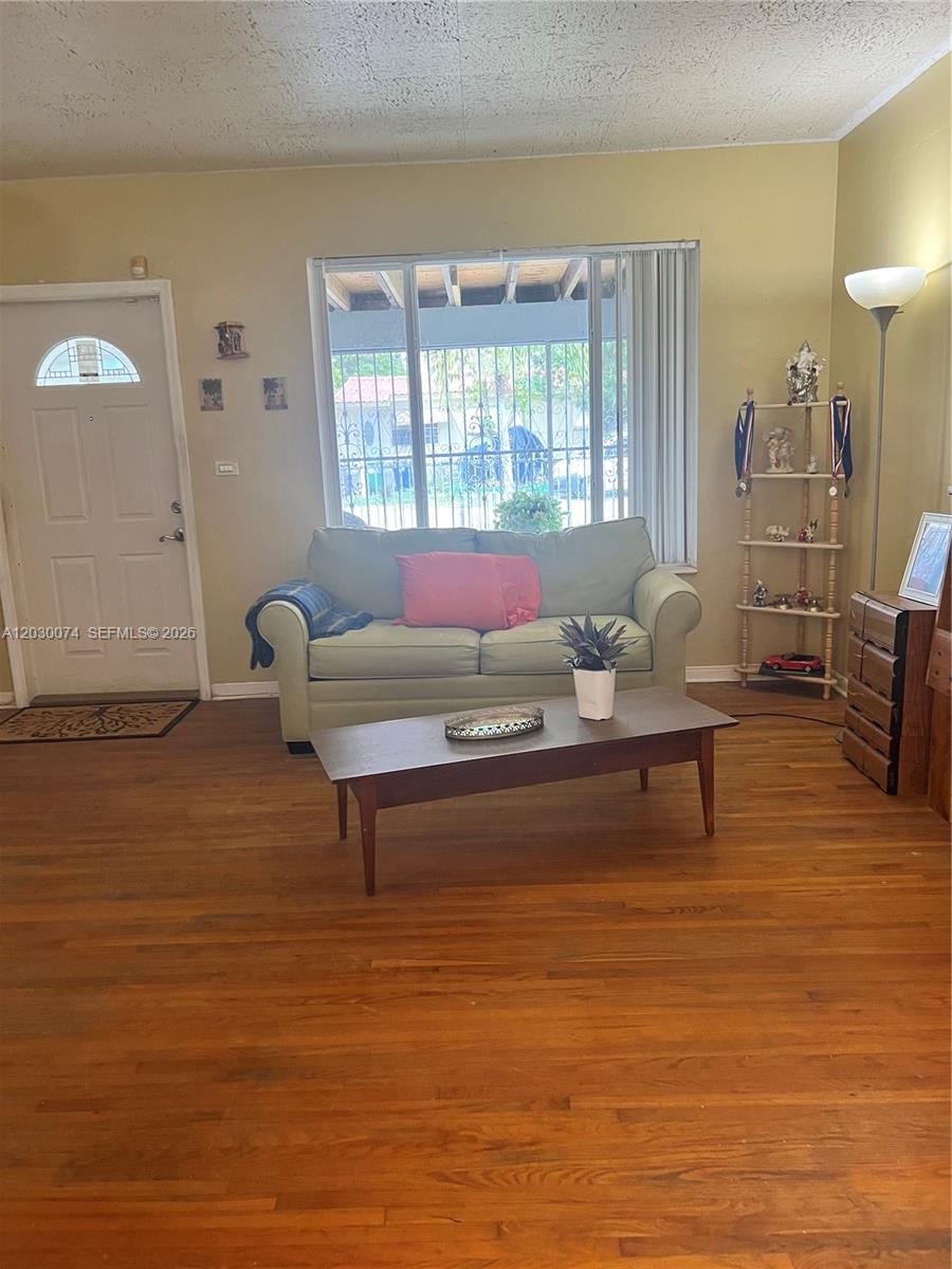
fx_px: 953
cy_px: 634
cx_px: 476
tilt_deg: -10.5
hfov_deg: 53.1
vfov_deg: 67.3
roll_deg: +2.1
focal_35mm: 26
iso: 160
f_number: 1.5
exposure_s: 1/60
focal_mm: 5.7
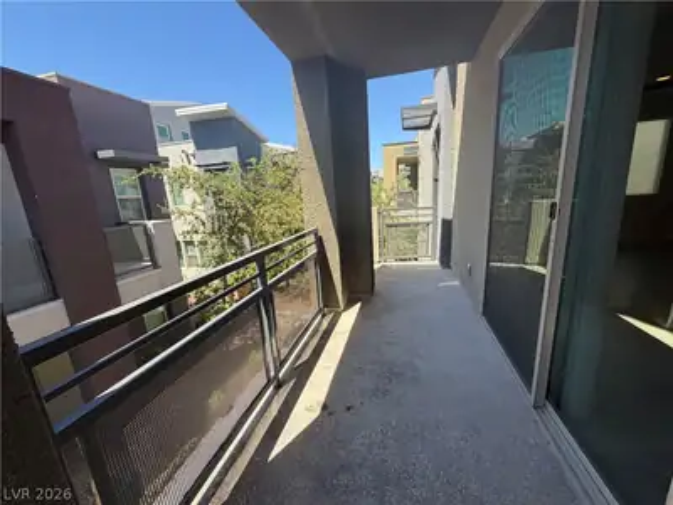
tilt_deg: -10.5
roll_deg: +4.9
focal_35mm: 14
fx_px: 272
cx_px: 336
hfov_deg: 102.1
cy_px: 252
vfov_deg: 85.7
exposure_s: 1/502
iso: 50
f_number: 2.2
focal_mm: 2.22
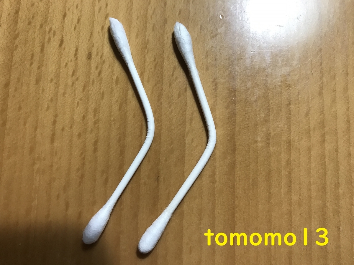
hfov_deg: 63.4
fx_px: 286
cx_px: 177
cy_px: 132
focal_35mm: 28
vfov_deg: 49.7
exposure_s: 1/33
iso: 25
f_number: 1.8
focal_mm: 3.99
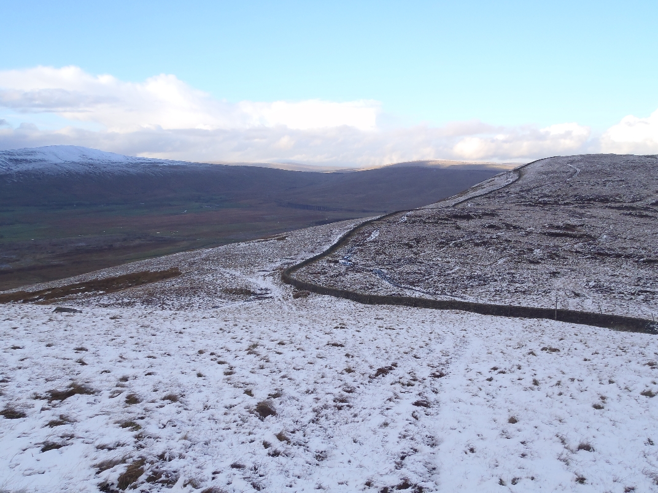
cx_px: 329
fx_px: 532
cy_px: 246
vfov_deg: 49.7
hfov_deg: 63.4
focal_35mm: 28
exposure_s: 1/200
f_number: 4.5
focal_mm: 5
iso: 80
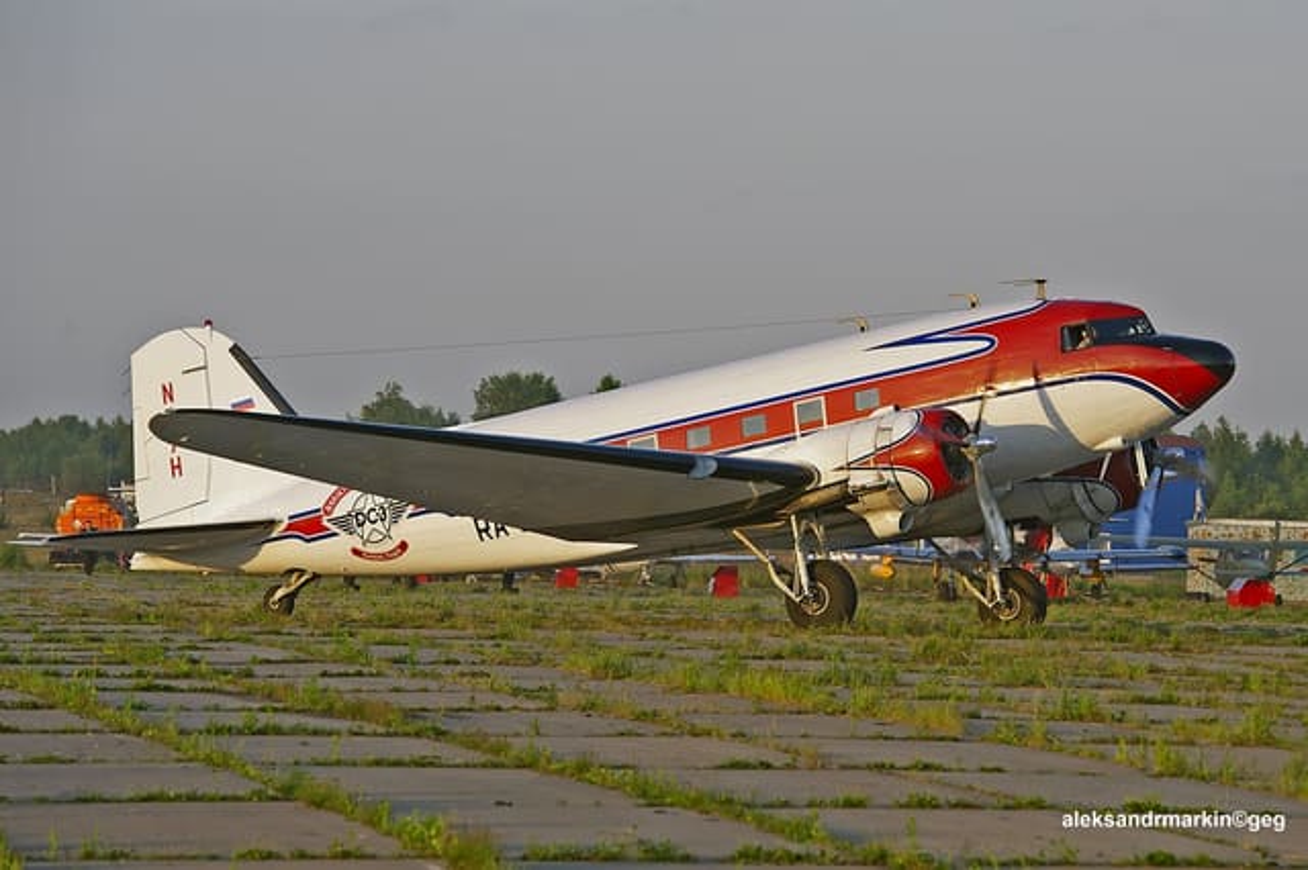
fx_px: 5992
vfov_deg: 8.3
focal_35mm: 165
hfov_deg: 12.5
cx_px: 654
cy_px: 435
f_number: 7.1
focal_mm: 165
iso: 640
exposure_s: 1/500
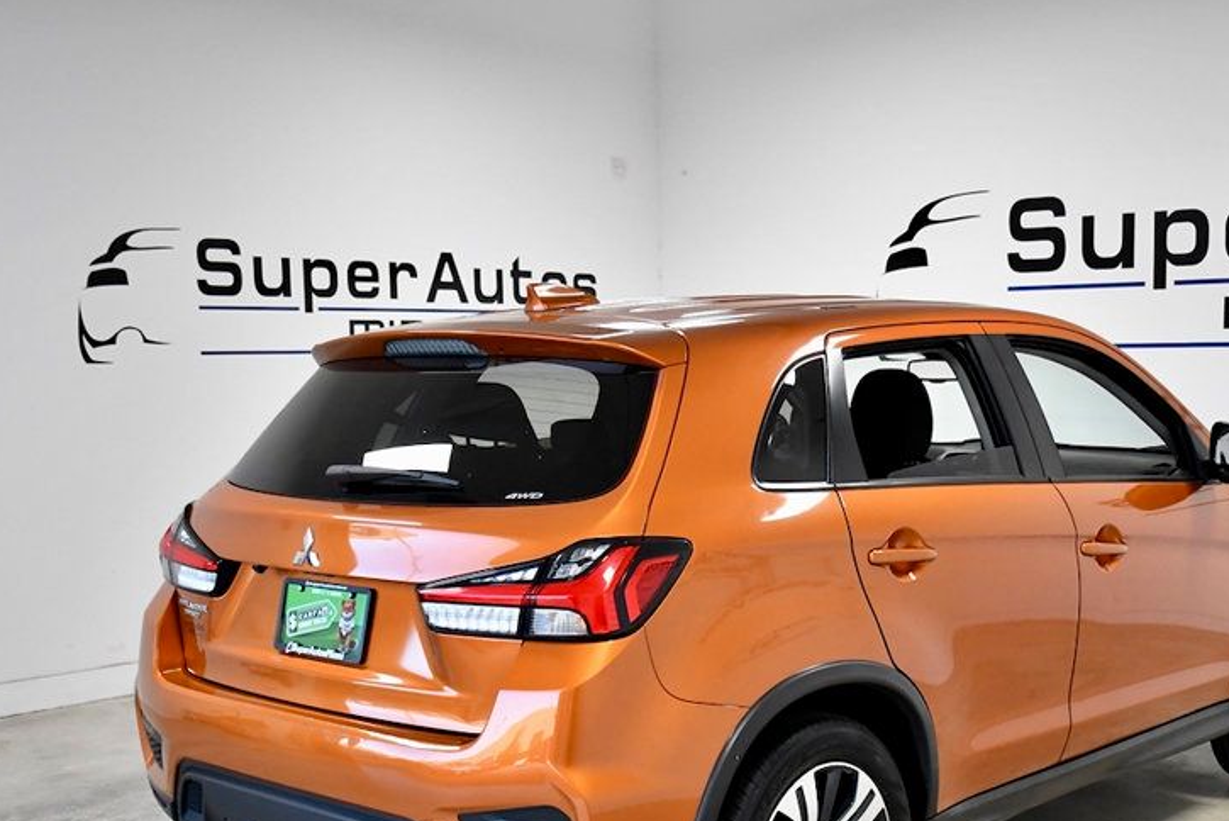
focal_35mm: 48
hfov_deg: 40.8
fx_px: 1639
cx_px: 776
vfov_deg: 27.9
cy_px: 569
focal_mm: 23
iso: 2500
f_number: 3.8
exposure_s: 1/800
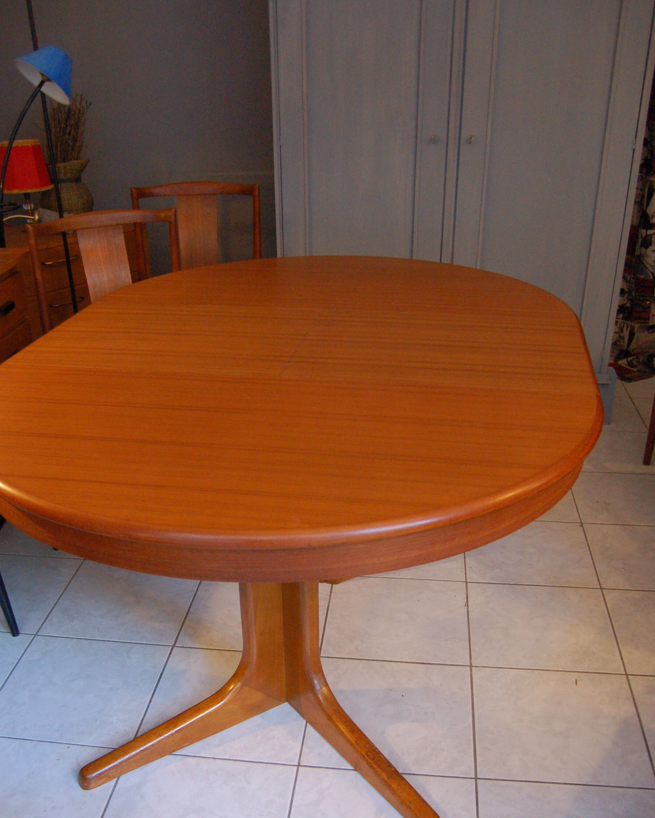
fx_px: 824
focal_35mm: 34
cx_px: 303
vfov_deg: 52.2
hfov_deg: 43.3
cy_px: 519
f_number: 3.5
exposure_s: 1/40
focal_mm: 18
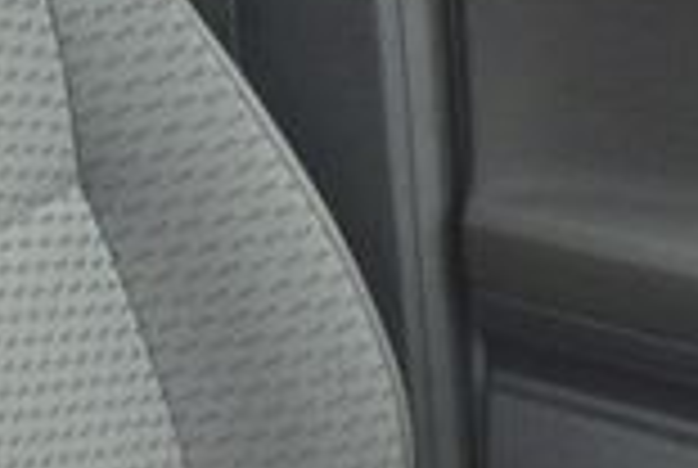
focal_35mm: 178
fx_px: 3458
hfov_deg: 11.2
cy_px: 1397
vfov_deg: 7.0
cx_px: -270
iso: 400
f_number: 3.5
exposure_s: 1/100
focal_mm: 10
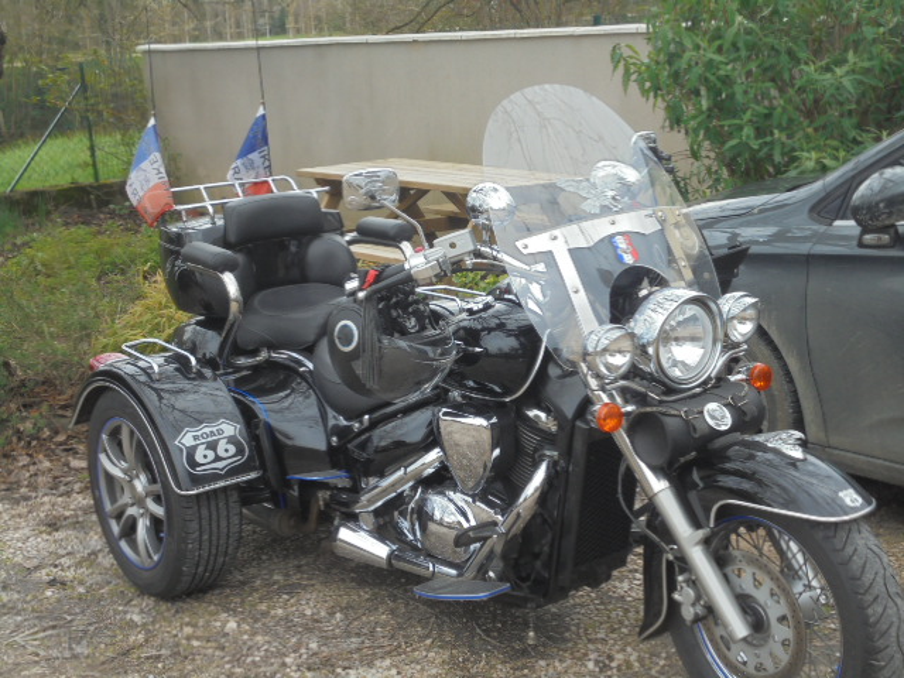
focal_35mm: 56
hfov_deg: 34.3
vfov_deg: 26.1
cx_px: 452
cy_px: 339
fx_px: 1462
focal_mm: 10.1
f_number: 5.2
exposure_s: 1/125
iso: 100
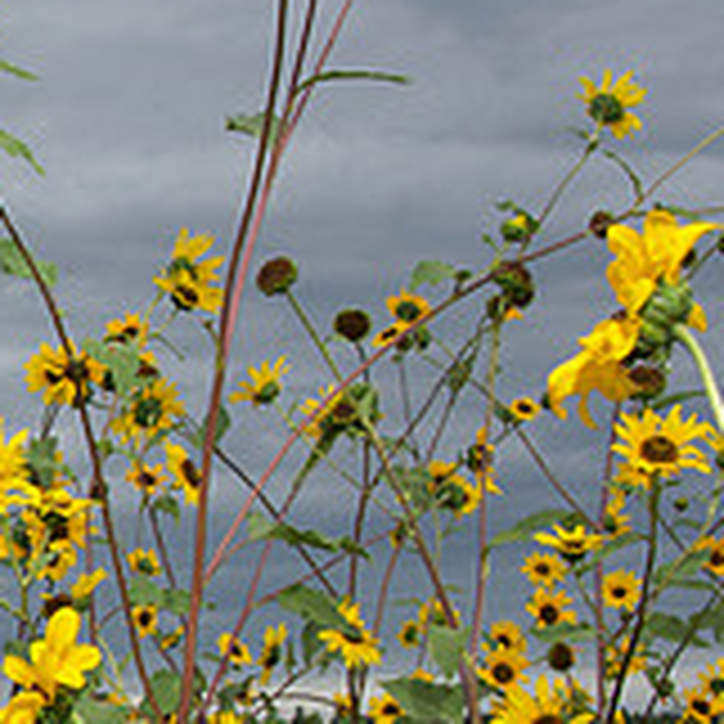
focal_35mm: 110
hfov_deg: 14.7
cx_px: -378
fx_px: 2603
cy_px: 483
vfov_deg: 15.8
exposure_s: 1/125
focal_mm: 36
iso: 400
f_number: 18
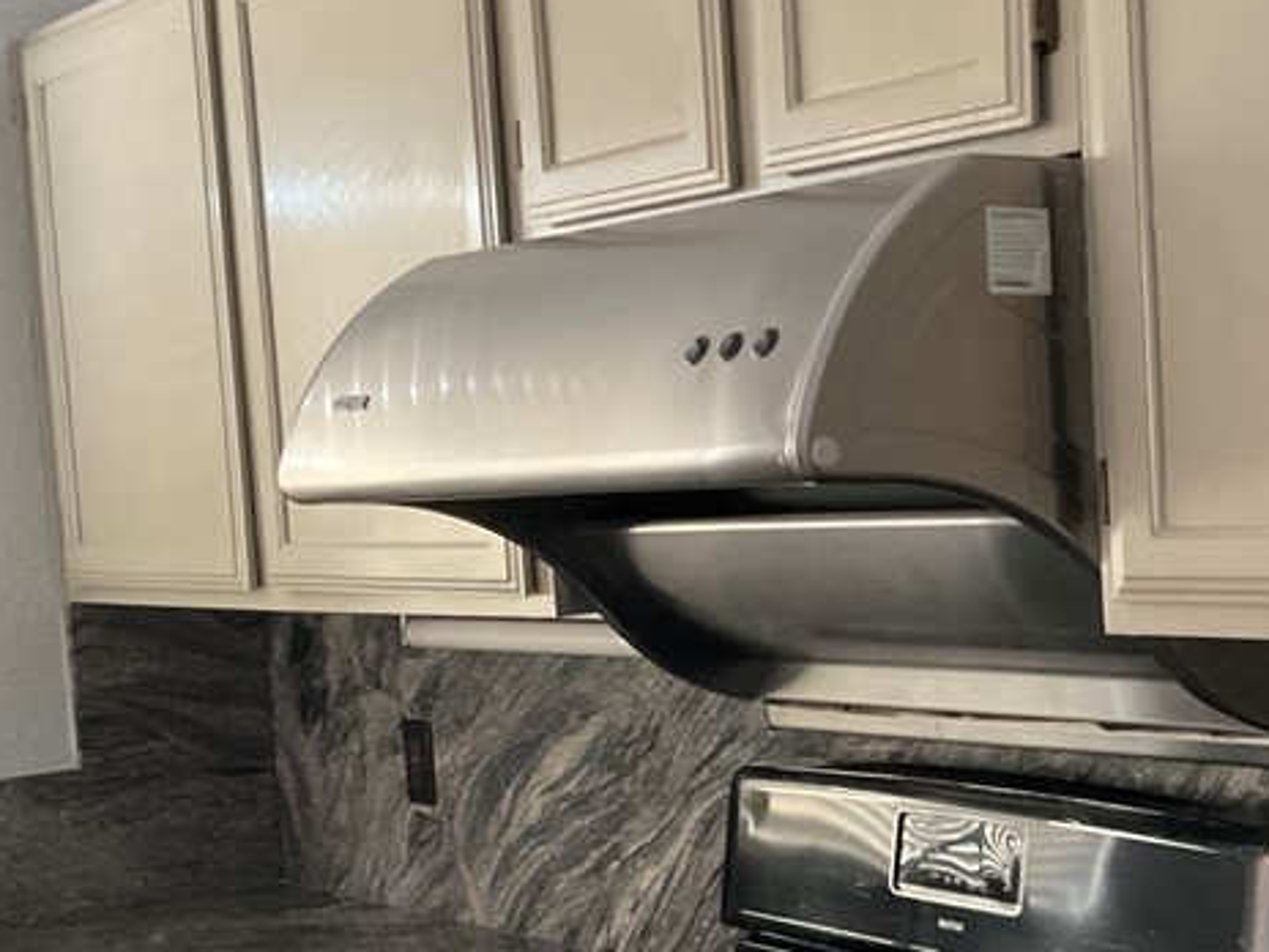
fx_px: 2346
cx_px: 935
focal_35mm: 64
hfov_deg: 29.8
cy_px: 646
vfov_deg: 22.8
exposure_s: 1/30
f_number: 1.8
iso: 250
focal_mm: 3
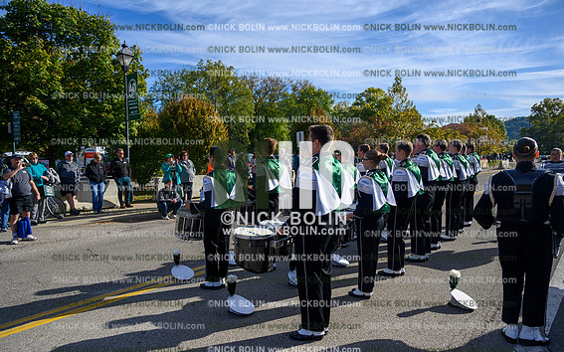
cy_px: 188
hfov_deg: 72.6
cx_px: 283
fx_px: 384
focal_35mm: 25
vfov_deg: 49.2
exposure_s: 1/2500
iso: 200
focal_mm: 24
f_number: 5
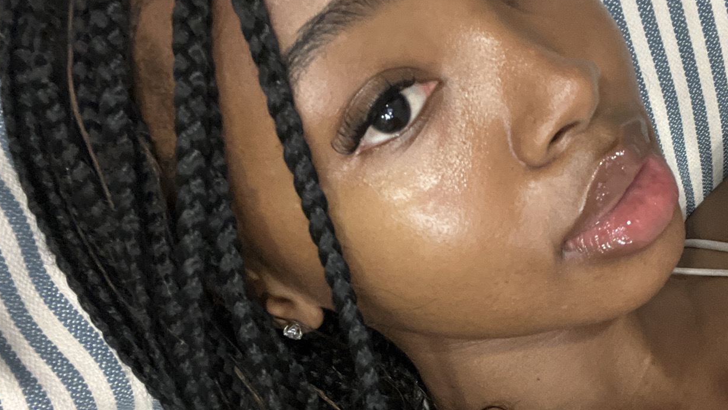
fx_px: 792
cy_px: 314
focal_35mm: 41
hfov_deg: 48.6
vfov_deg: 28.5
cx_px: 485
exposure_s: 1/25
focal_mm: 2.71
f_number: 2.2
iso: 500
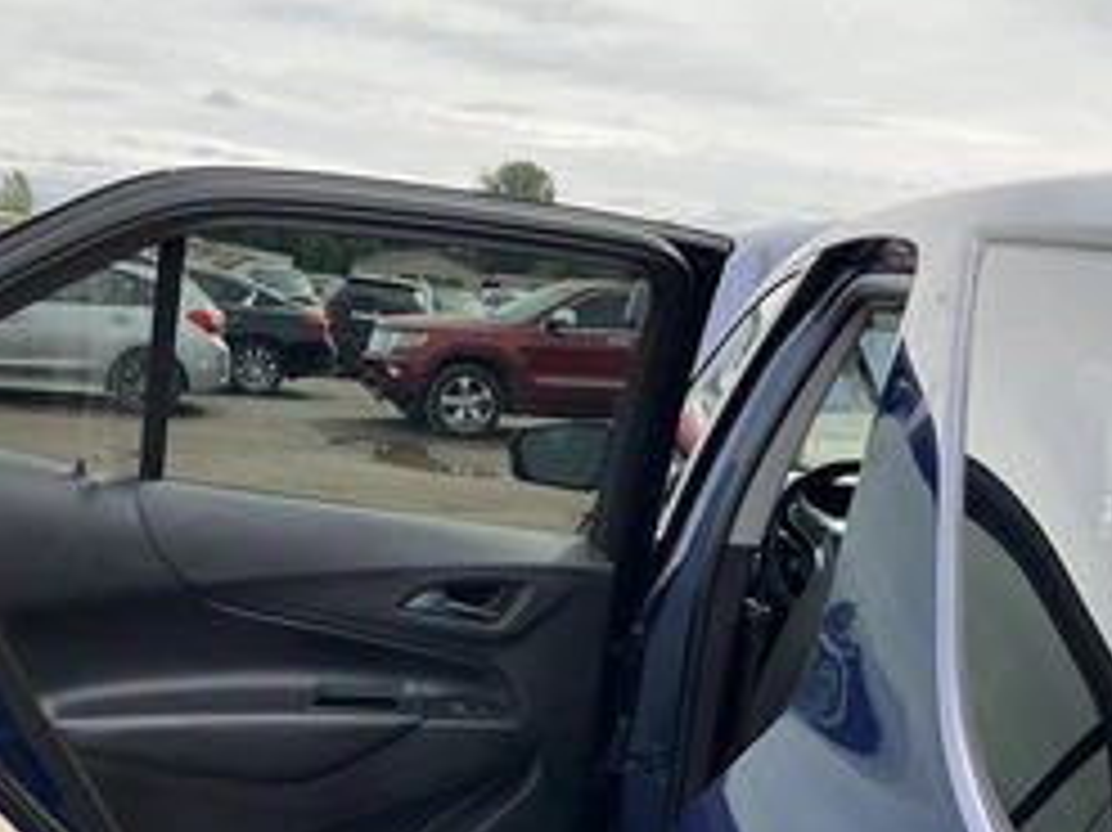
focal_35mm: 47
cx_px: 536
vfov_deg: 30.6
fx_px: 1509
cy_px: 553
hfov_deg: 40.4
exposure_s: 1/792
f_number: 1.8
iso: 25
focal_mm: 3
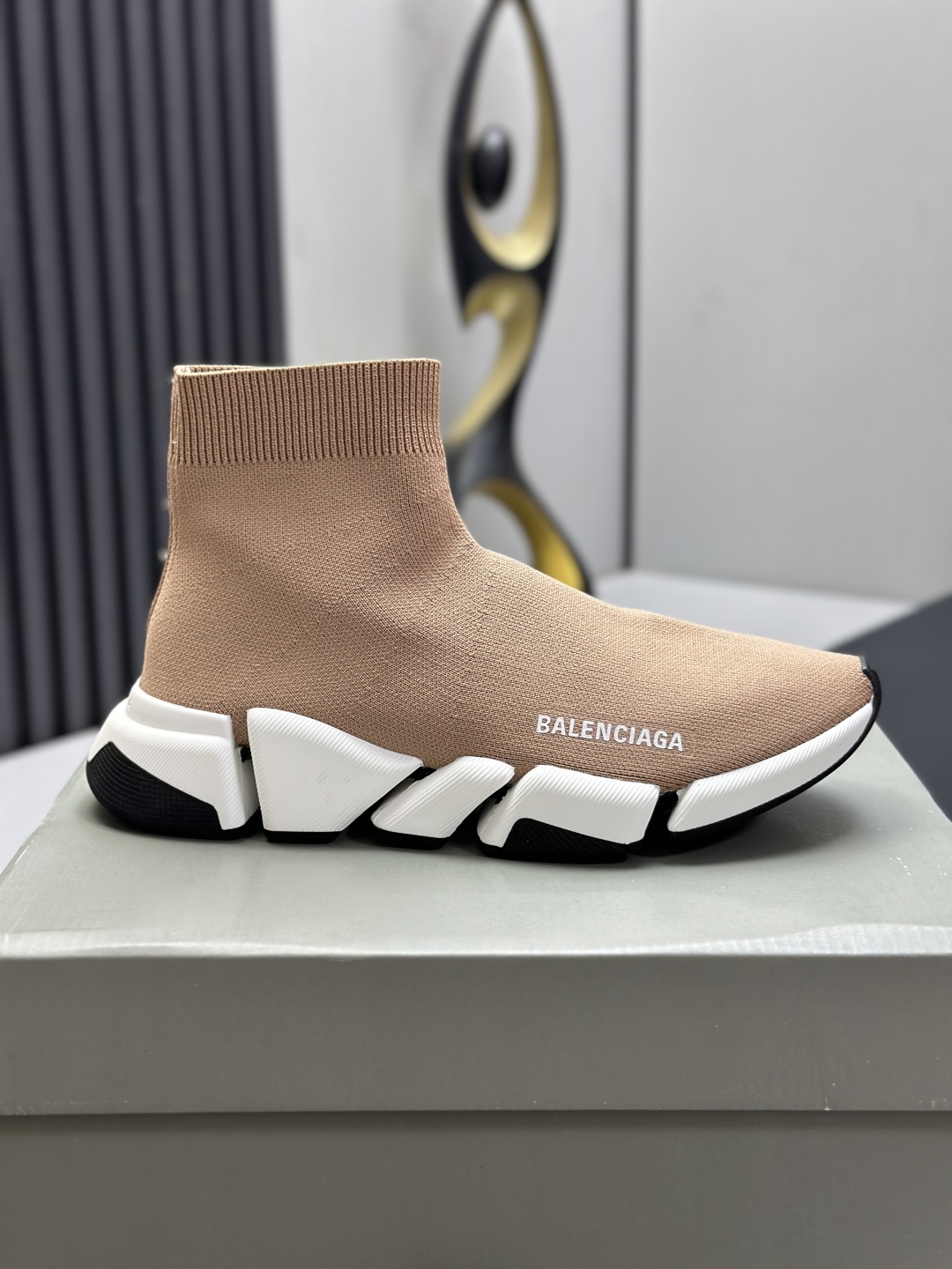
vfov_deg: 39.7
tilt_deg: -13.4
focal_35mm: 48
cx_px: 476
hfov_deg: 30.3
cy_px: 634
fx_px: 1760
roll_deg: +0.9
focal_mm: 6.86
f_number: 1.78
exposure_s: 1/50
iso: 100
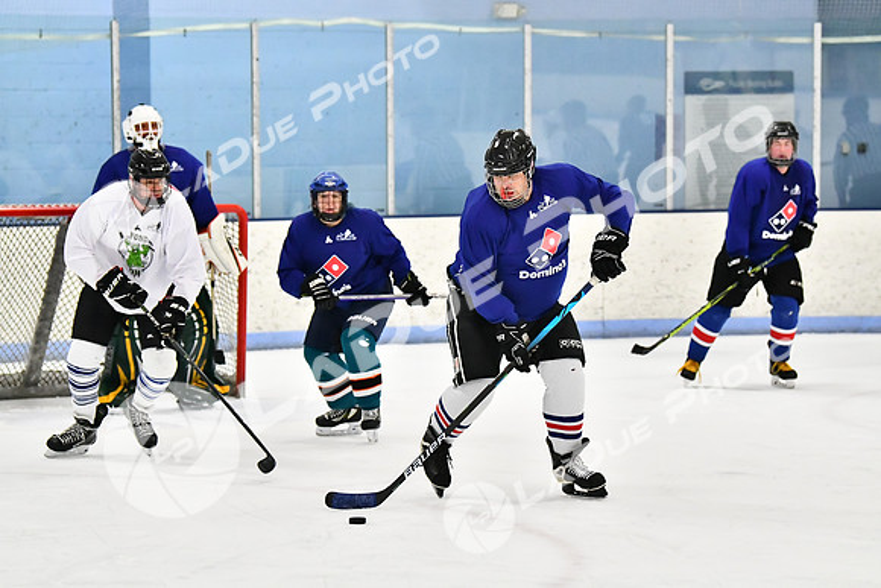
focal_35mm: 165
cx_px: 440
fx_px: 4039
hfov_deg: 12.4
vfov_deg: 8.3
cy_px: 294
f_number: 3.2
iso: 6400
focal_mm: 110
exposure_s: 1/1250
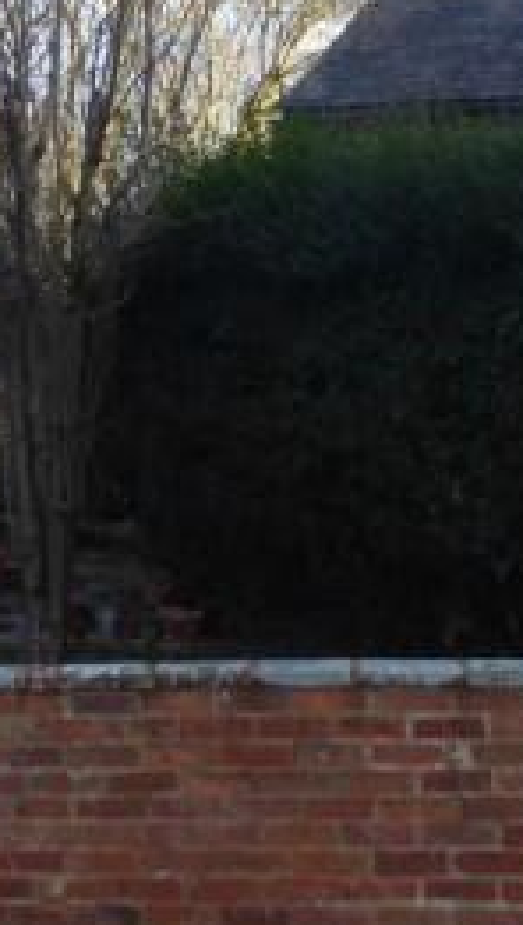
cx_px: -385
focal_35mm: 102
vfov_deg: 20.0
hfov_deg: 11.2
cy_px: -95
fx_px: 2507
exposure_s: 1/100
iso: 80
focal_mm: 4.3
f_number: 3.3
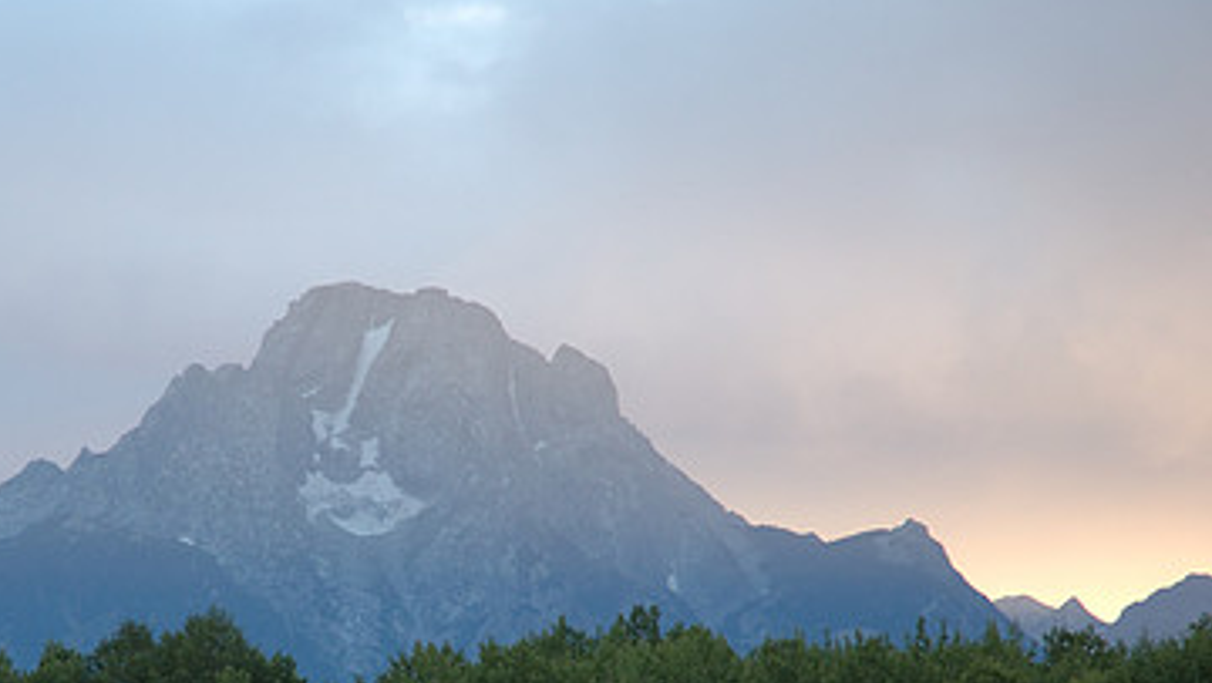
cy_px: 589
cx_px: 384
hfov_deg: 12.1
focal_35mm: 177
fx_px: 5692
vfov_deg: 6.9
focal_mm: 70
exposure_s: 1/60
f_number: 4.5
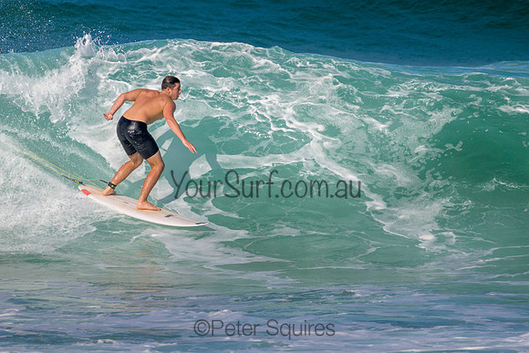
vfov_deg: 1.6
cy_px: 122
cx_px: 230
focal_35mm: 862
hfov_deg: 2.4
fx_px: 12674
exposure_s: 1/2000
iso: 900
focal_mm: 630
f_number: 11
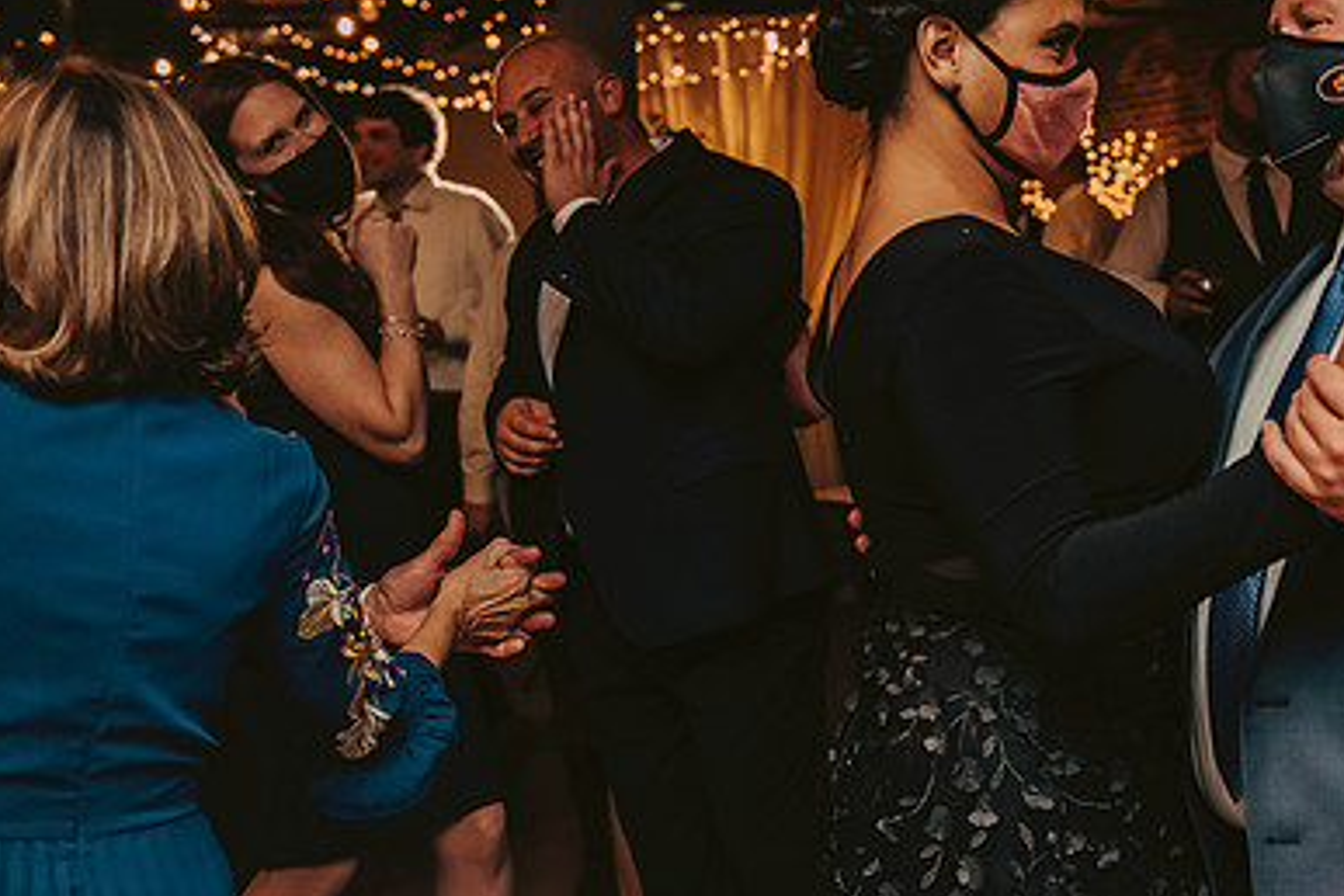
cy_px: 373
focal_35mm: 60
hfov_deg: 32.8
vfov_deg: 22.6
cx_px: 986
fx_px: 2240
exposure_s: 1/200
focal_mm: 40
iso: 2000
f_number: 3.2
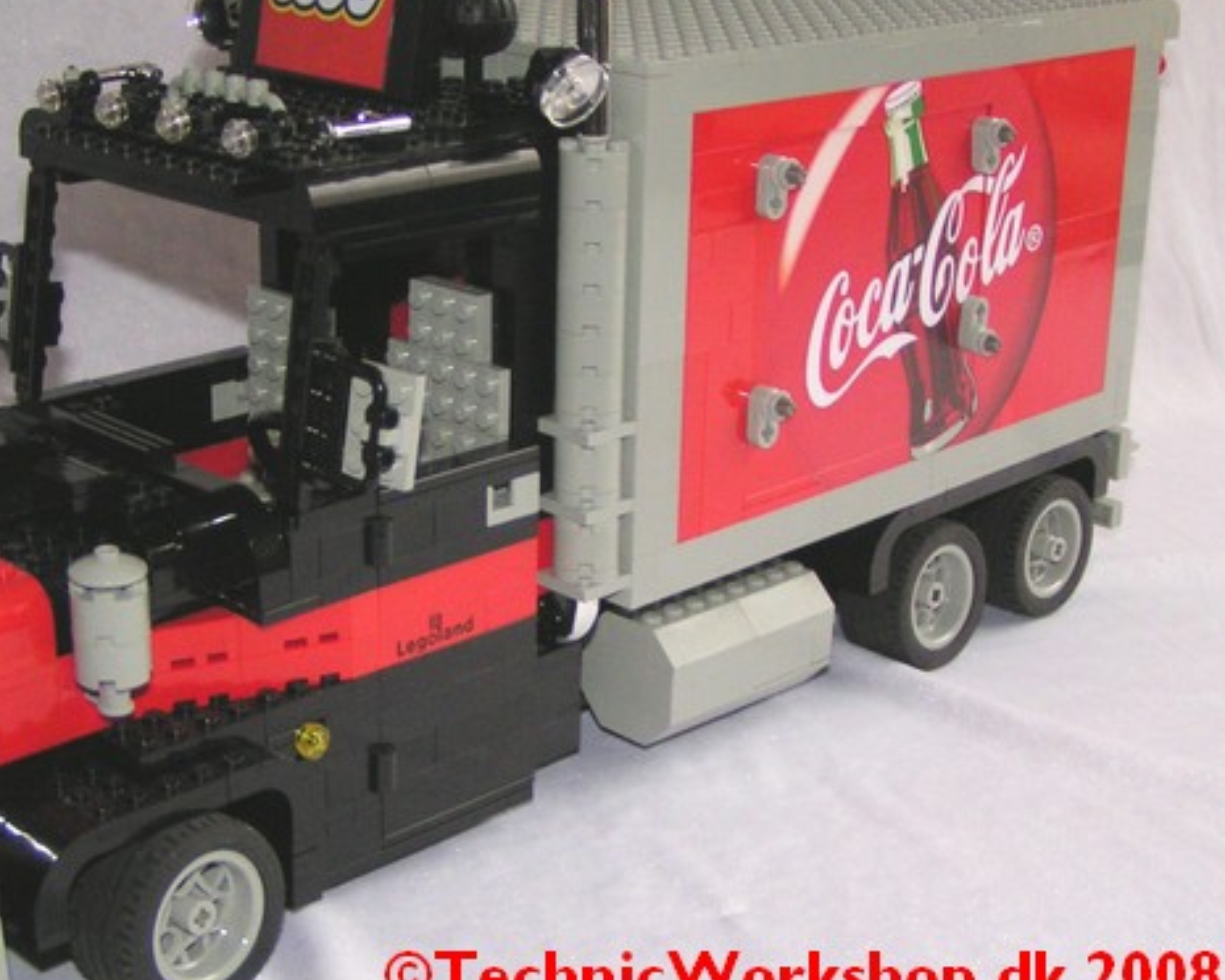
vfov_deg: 29.7
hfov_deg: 36.3
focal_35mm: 51
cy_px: 429
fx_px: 1849
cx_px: 414
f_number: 2.8
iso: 200
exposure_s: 1/40
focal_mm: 5.8
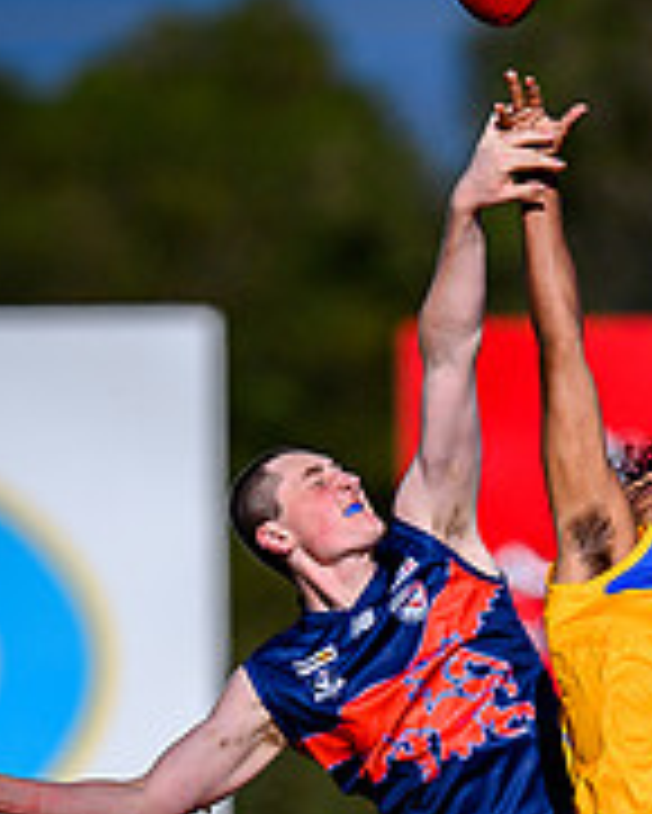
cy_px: 1108
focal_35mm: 2120
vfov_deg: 0.9
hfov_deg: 0.7
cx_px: 613
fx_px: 51093
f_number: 4
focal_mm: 500
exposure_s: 1/2000
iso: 100
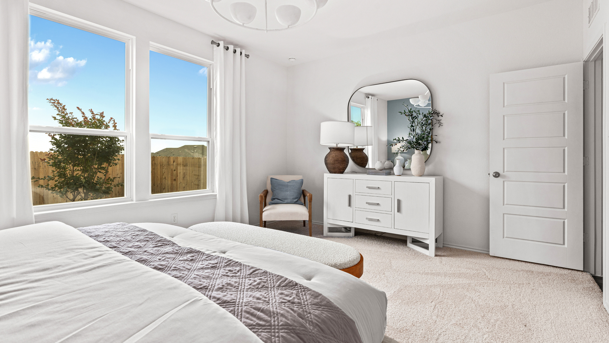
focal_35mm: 17
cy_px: 159
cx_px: 308
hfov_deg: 95.9
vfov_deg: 63.8
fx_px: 274
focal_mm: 16
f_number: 8
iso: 400
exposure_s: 1/25
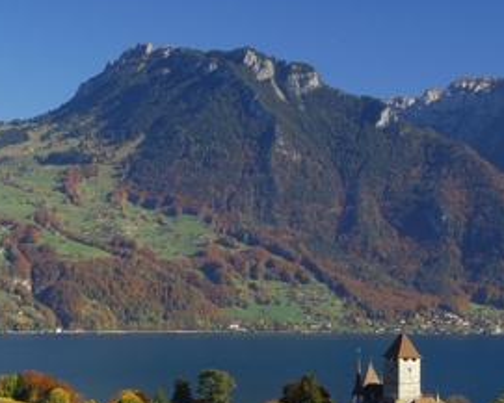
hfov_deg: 18.6
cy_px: 304
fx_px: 1537
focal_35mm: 103
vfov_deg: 14.9
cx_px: 263
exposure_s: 1/50
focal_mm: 35
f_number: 20
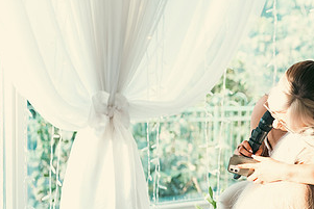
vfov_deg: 10.8
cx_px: 298
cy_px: 116
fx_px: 1108
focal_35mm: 127
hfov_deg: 15.9
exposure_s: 1/160
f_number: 3.5
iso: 400
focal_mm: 66
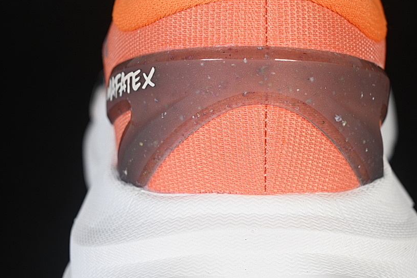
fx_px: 1158
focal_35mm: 100
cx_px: 252
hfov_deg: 20.4
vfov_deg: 13.7
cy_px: 134
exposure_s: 1/80
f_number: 7.1
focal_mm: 50
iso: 160
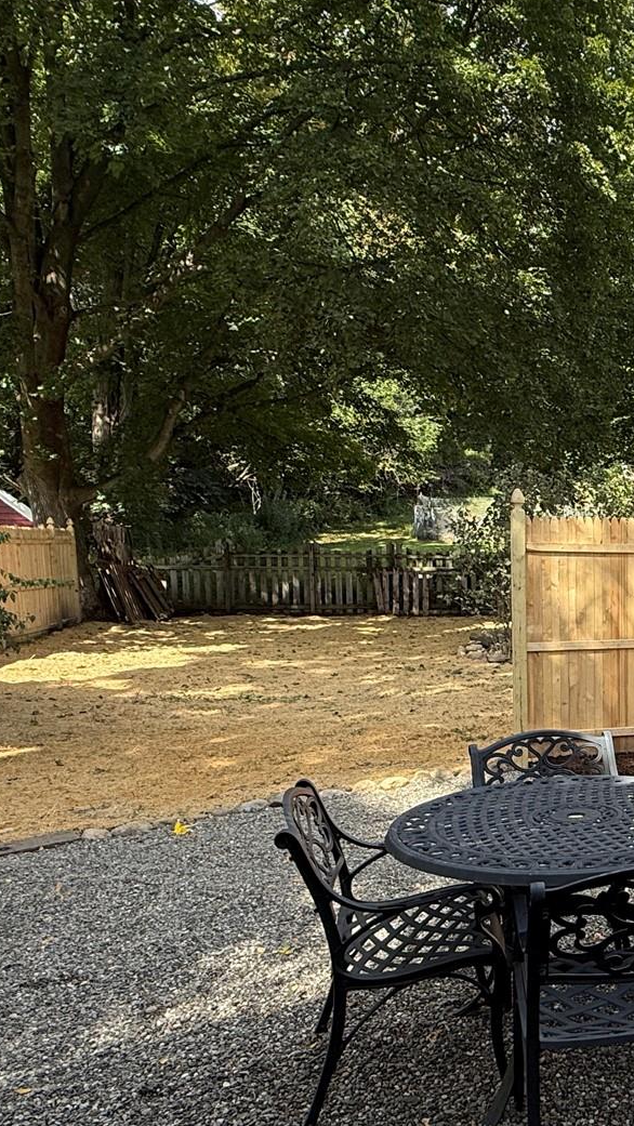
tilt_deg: -6.1
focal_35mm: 30
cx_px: 696
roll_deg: -0.2
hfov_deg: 33.9
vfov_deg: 63.9
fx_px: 896
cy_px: 660
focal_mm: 2.22
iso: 64
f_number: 2.2
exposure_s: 1/651
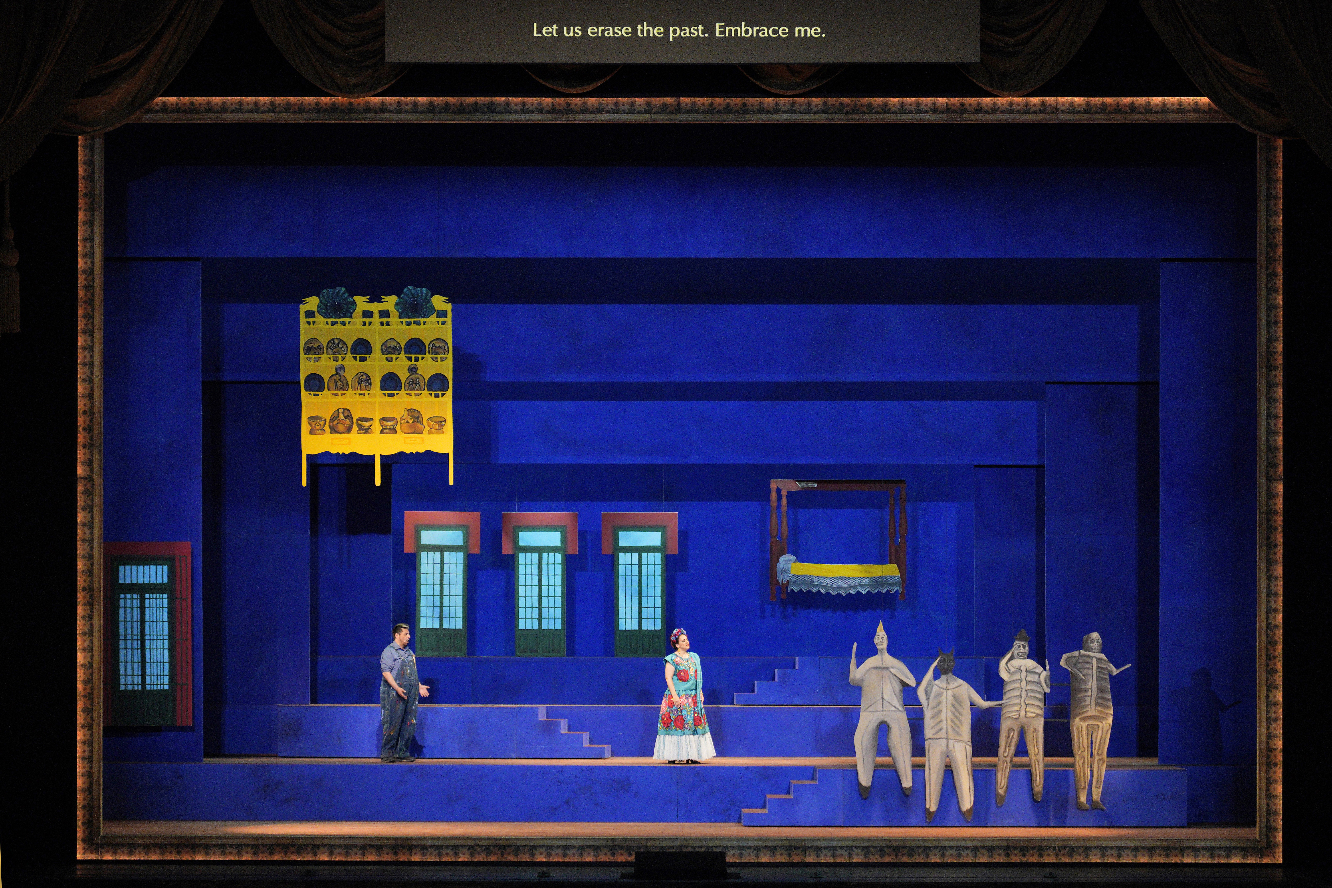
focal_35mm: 63
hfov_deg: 31.9
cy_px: 444
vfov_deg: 21.6
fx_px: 2331
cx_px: 666
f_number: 8
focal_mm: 63
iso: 4000
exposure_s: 1/320
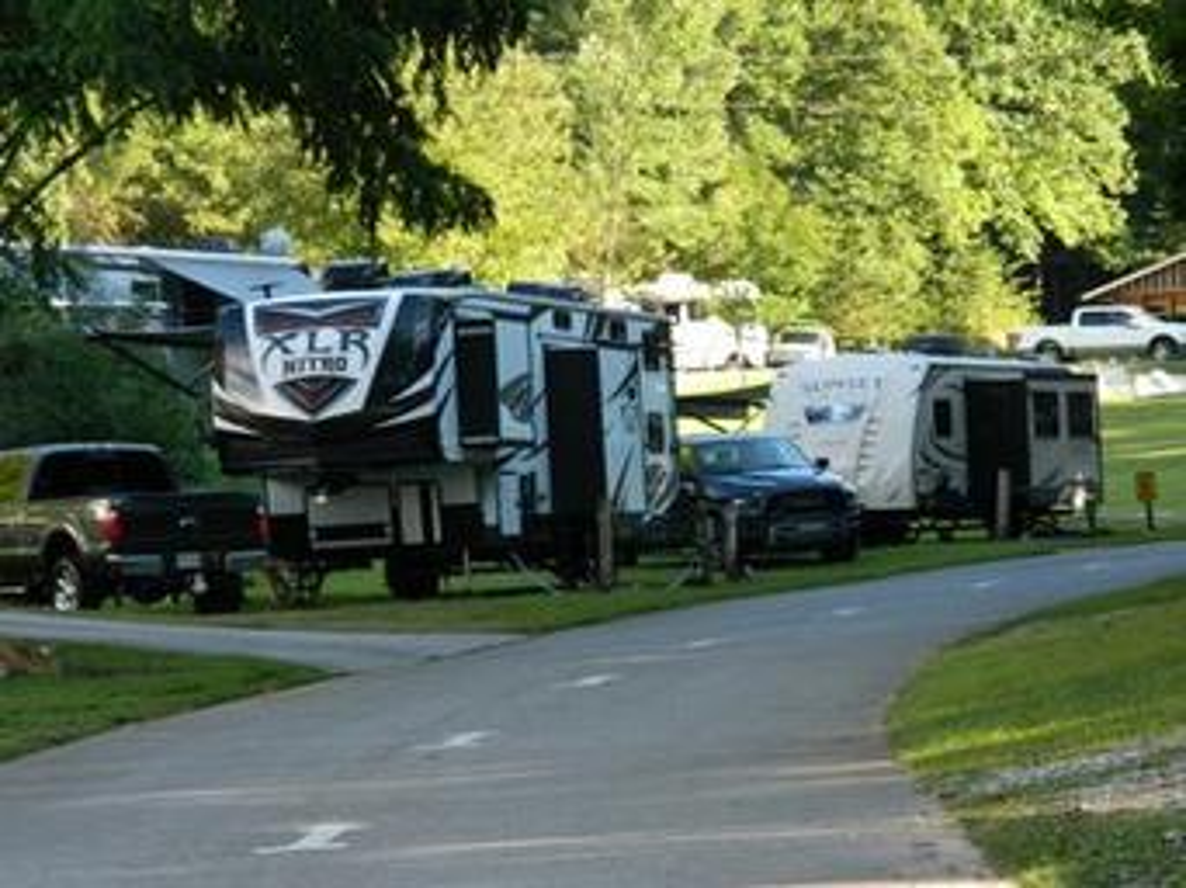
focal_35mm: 177
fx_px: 6060
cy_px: 444
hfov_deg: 11.2
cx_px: 593
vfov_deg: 8.4
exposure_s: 1/80
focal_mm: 31.8
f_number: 5.1
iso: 110
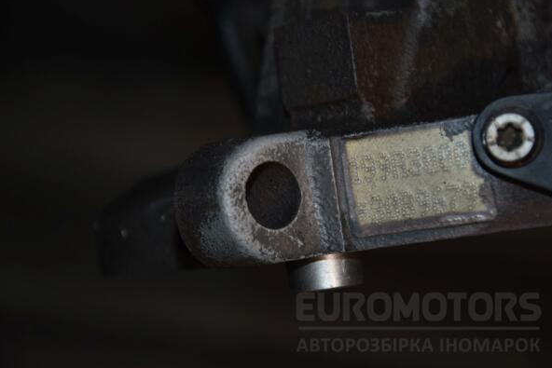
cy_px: 183
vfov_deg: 8.6
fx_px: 2446
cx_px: 279
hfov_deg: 12.9
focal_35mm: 160
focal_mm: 105
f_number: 5.6
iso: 800
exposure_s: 1/60
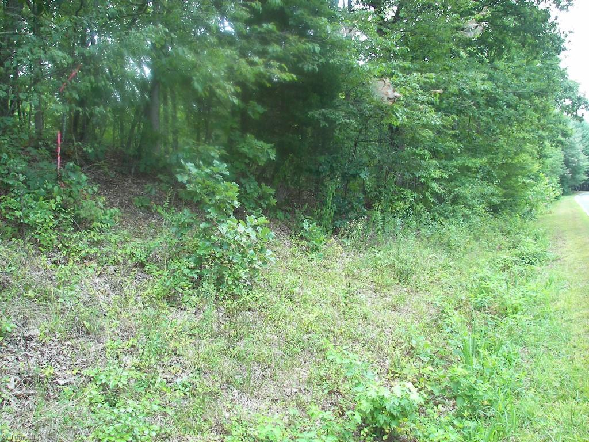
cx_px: 294
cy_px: 221
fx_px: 613
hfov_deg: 51.4
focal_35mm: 36
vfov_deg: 39.7
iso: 50
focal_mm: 6
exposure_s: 1/50
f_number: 2.8
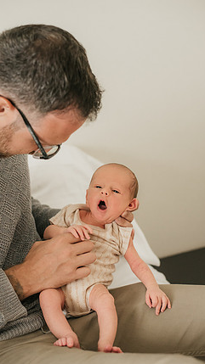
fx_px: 532
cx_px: 89
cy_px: 184
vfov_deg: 37.9
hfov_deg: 21.8
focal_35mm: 55
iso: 1600
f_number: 2.8
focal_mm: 50
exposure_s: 1/250
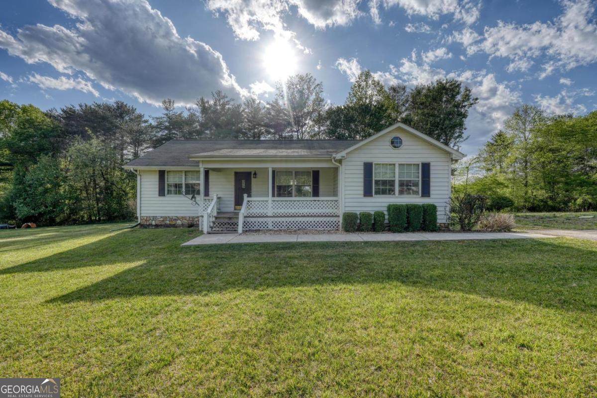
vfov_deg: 77.3
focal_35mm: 15
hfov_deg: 100.4
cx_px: 298
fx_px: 249
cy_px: 199
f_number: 9
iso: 100
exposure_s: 1/25
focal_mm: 10
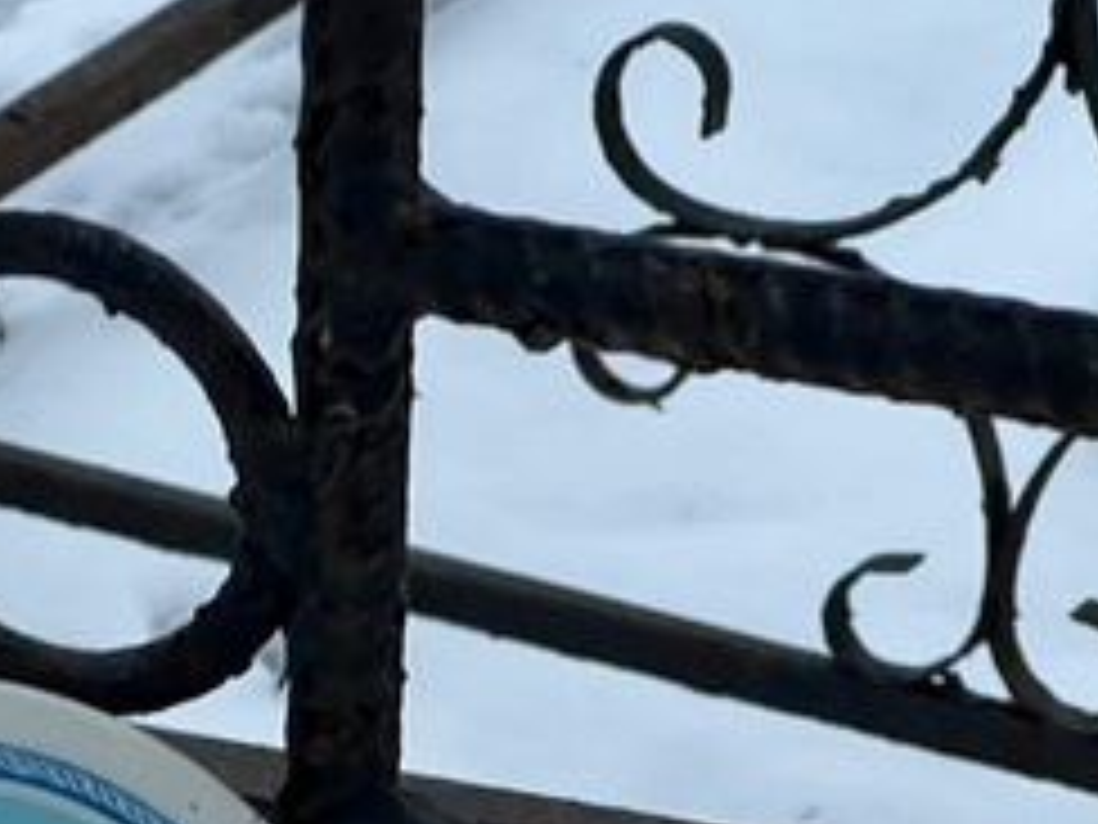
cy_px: 1256
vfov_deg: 5.8
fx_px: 7993
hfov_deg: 7.8
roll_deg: +0.9
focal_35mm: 252
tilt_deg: -24.5
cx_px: -27
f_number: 2.8
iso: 125
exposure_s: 1/99
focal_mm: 9
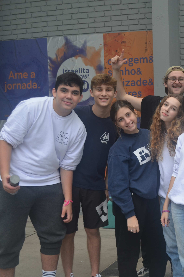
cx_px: 200
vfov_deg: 30.6
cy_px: 138
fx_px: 504
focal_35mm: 66
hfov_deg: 19.8
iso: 400
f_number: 4.5
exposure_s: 1/80
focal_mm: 29
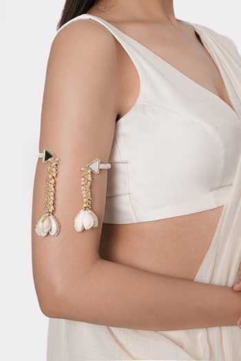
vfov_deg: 54.4
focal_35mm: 35
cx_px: 120
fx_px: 351
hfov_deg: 37.9
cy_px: 180
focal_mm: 35
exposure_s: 1/125
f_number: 9.5
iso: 125
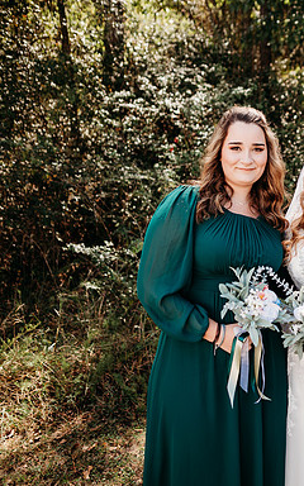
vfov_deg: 52.7
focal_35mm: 37
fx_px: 490
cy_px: 242
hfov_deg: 32.0
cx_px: 298
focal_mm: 24
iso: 100
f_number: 2.2
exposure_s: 1/800
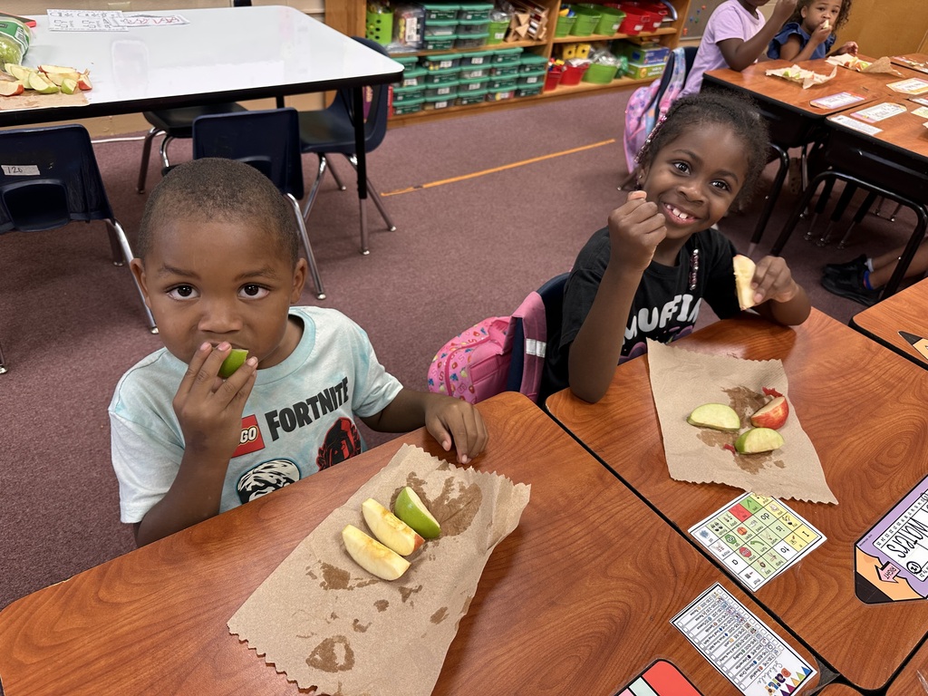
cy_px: 348
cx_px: 464
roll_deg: -9.6
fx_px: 643
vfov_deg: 56.8
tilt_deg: -38.0
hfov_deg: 71.6
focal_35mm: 24
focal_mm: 6.86
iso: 125
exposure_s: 1/60
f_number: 1.78
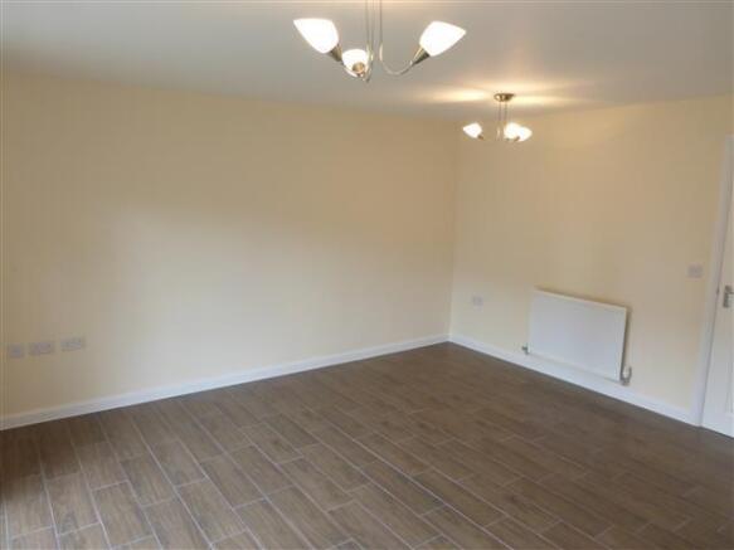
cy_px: 275
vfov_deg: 54.9
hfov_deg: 69.4
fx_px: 530
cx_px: 367
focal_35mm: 25
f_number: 3.3
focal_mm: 4.3
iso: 125
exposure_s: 1/60
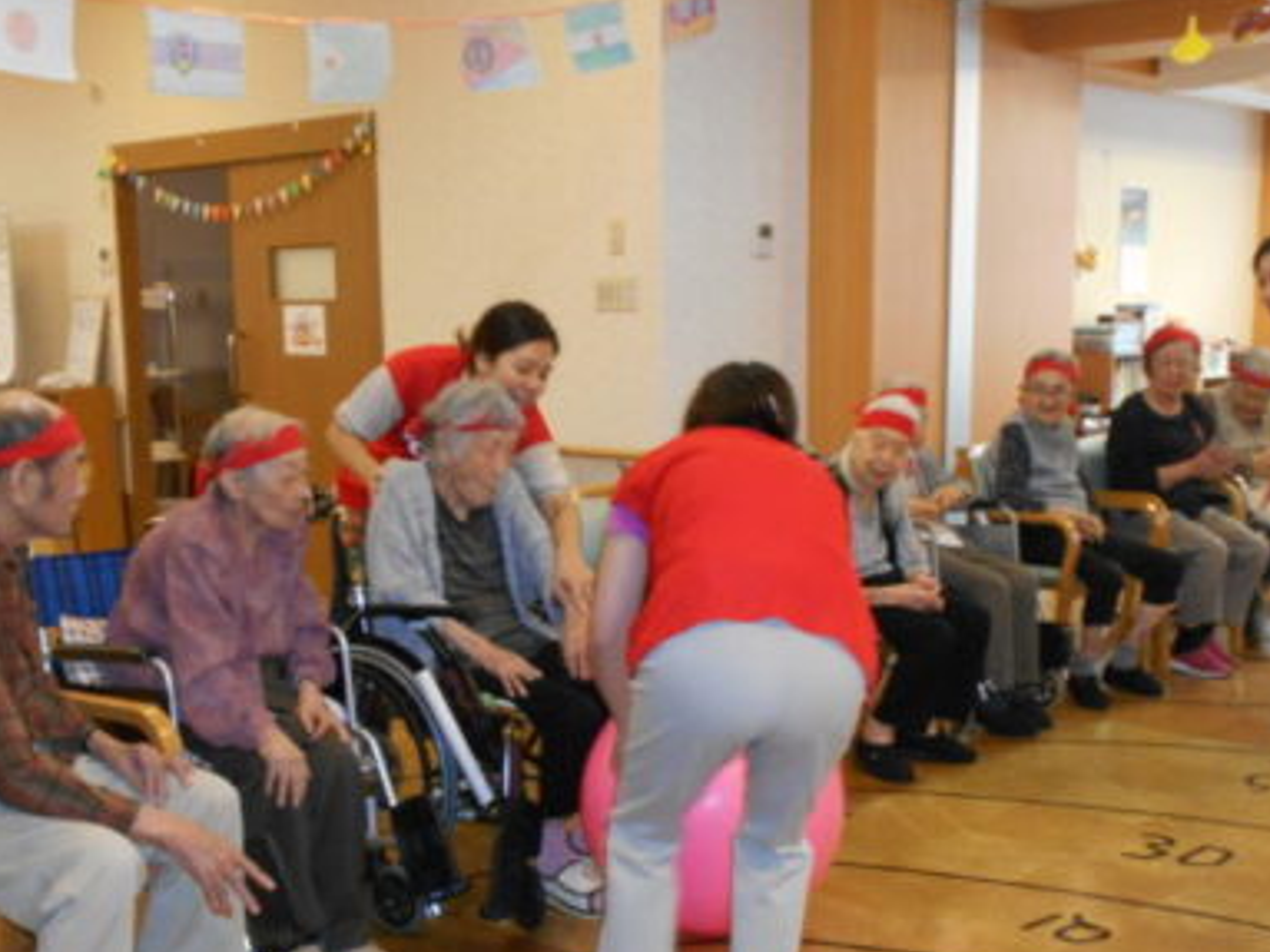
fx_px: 1724
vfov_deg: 30.6
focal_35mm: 47
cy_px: 657
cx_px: 657
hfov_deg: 40.4
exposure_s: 1/25
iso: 360
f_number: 3.4
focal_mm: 5.1
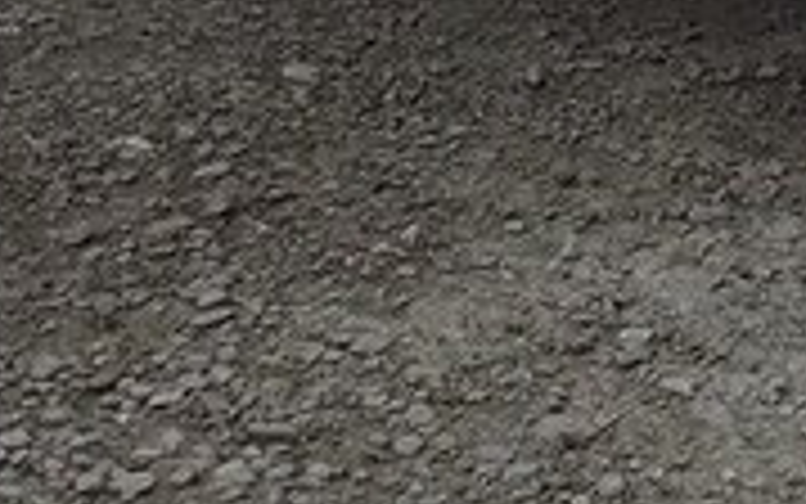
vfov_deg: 10.2
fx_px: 2659
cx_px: 1274
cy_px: -439
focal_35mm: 121
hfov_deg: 15.6
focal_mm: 3.3
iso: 40
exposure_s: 1/361
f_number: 2.2
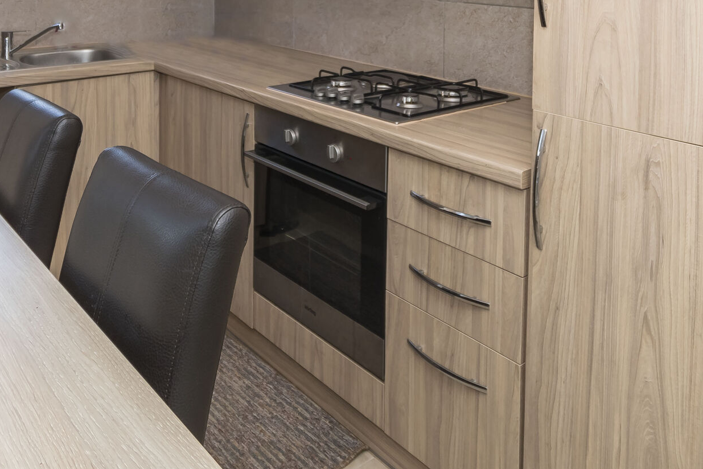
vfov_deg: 34.5
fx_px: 664
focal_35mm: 34
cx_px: 344
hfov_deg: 55.8
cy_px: -25
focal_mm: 10
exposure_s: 1/60
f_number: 4.5
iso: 160
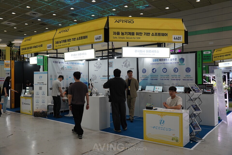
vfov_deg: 43.6
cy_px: 78
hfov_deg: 61.9
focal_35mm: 30
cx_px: 116
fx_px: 193
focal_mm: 20
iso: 640
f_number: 4
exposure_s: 1/160
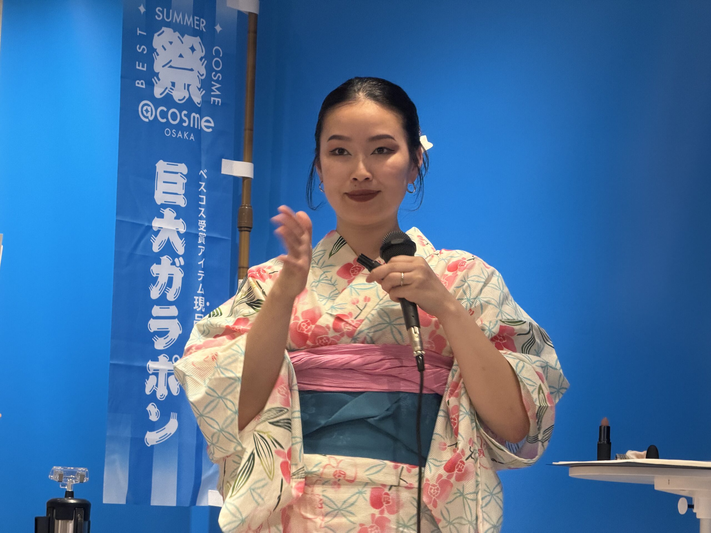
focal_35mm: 100
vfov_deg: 14.8
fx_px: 2054
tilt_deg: +7.8
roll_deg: -1.4
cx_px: 356
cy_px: 266
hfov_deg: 19.6
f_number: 2.8
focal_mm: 16.89
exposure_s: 1/120
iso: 320
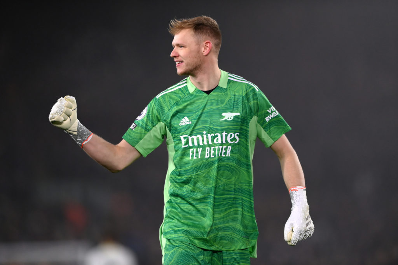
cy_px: 132
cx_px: 199
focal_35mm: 400
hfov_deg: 5.2
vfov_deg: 3.4
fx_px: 4423
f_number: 3.2
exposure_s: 1/2500
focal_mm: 400
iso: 2500
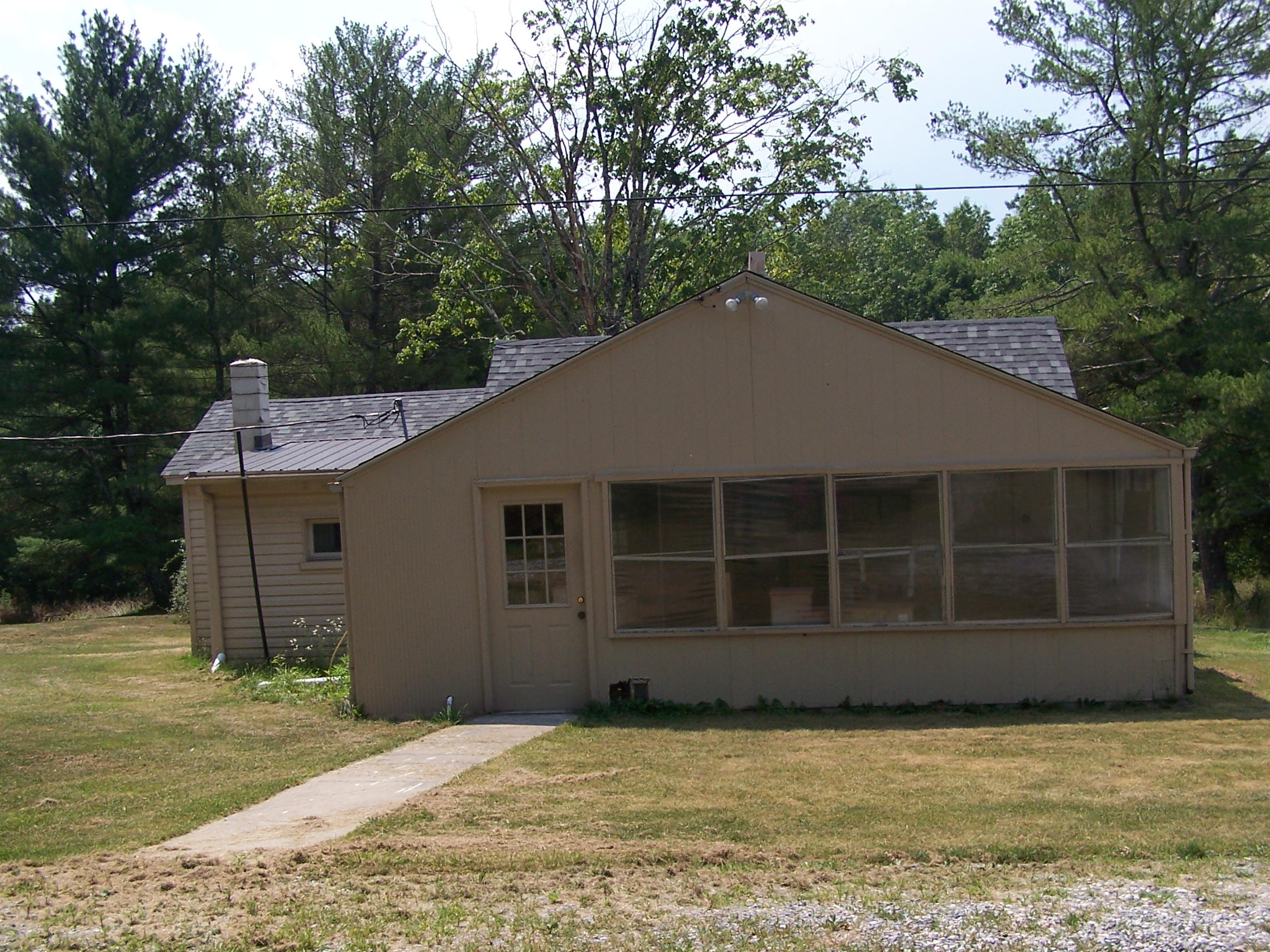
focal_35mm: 43
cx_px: 691
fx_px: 1578
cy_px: 529
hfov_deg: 43.8
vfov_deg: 33.6
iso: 80
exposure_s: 1/800
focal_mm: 6.3
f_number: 4
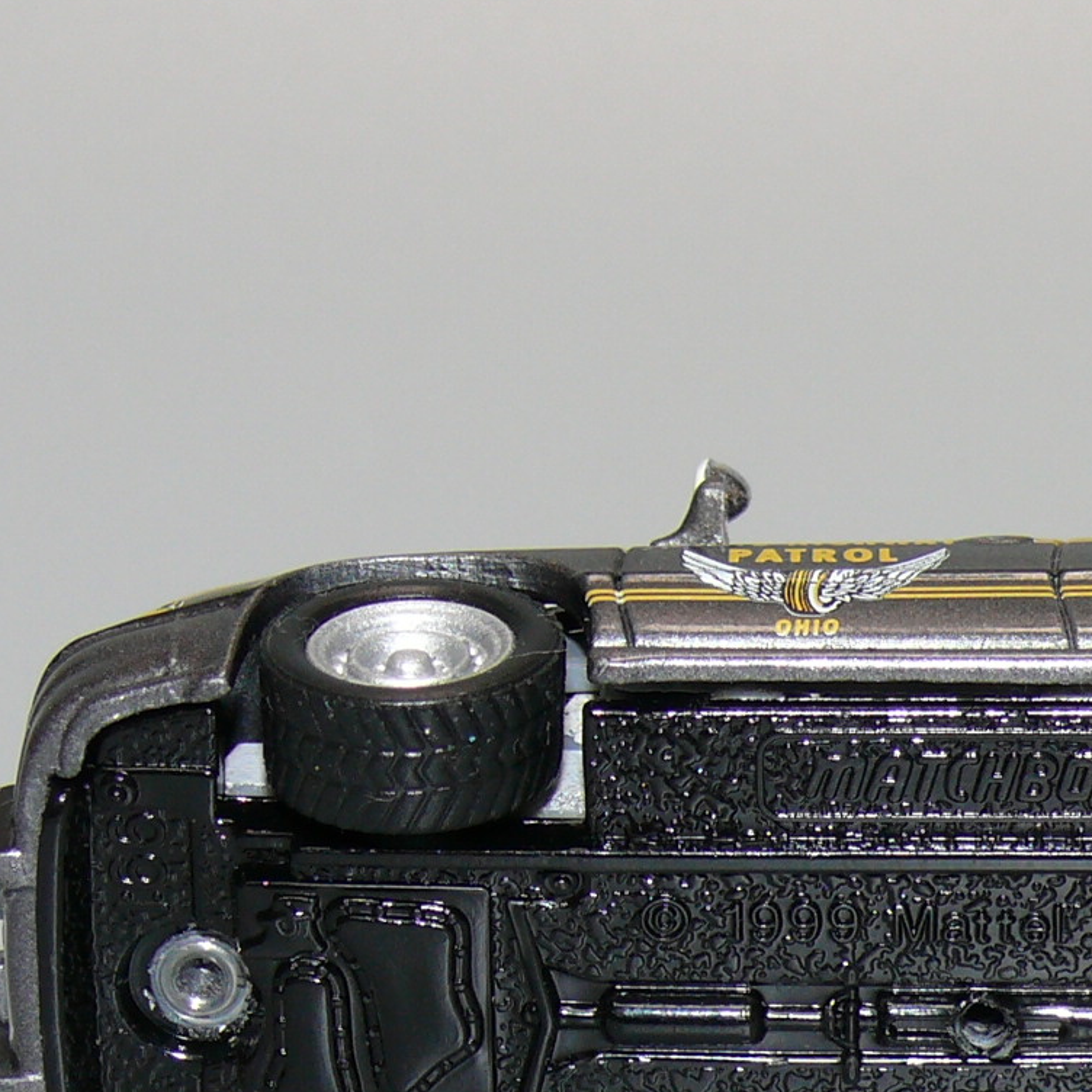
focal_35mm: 207
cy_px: 803
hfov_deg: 8.4
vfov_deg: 8.4
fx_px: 7388
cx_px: 1067
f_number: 4
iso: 100
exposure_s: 1/30
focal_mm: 14
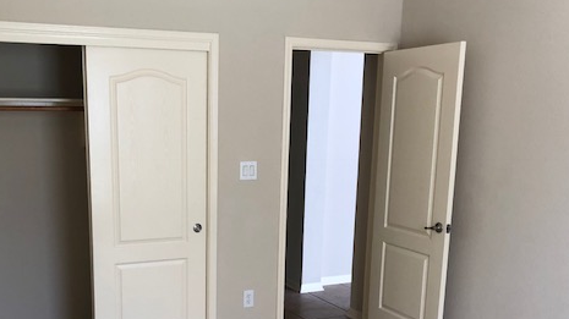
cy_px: 257
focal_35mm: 42
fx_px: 633
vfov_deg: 27.7
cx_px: 221
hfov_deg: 48.0
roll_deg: -0.1
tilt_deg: -11.7
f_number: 1.8
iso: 25
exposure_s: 1/30
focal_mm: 3.99
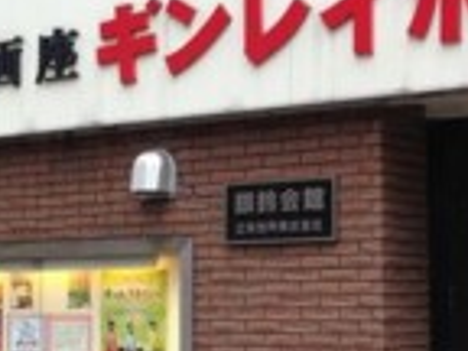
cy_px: 237
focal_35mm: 103
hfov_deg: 19.0
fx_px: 1393
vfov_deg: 14.3
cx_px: 169
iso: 50
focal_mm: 4.13
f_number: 2.4
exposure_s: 1/124
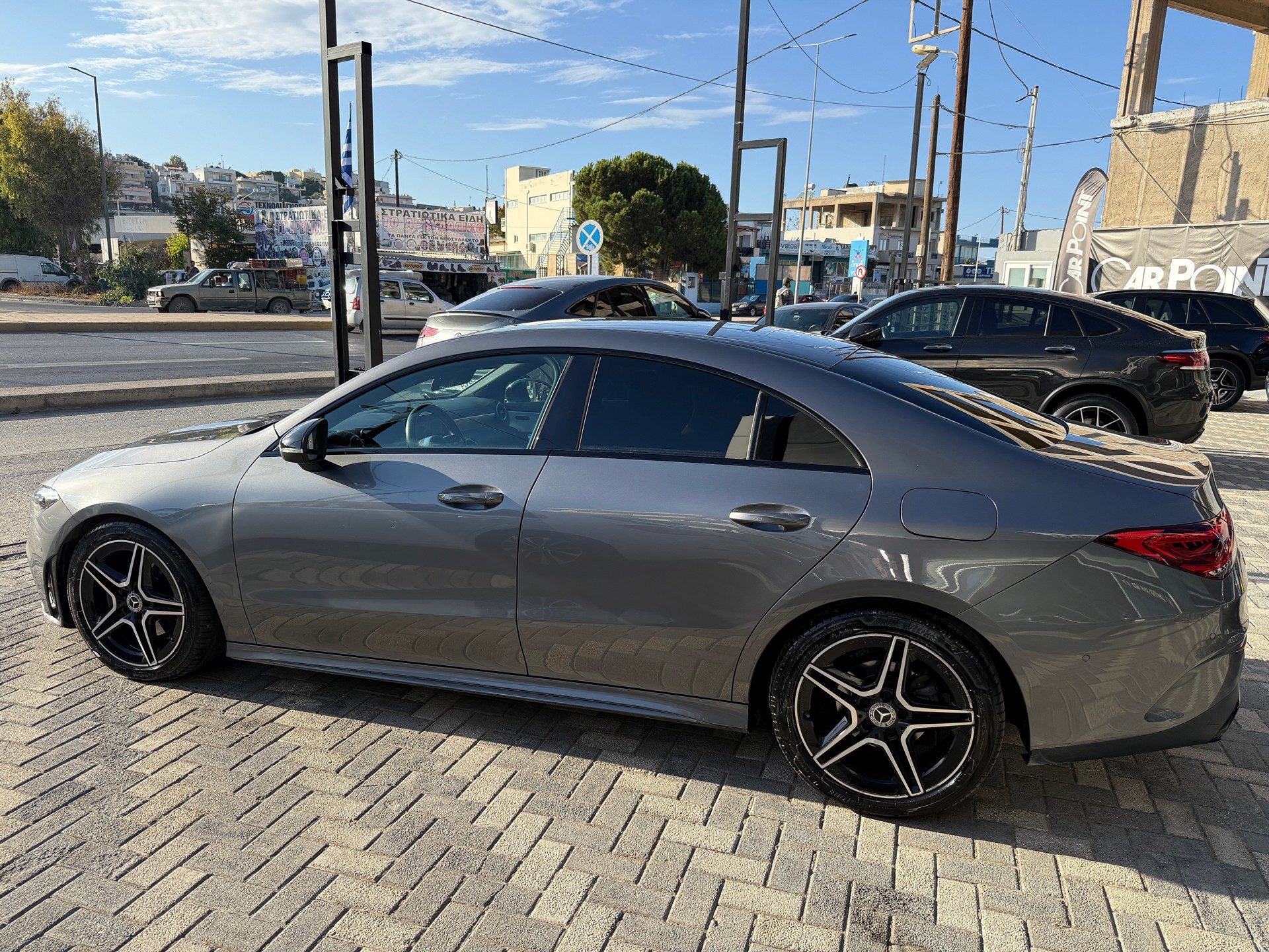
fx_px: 880
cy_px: 476
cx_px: 634
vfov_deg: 56.8
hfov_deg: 71.6
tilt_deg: -12.7
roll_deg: -1.9
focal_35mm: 24
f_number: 1.78
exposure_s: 1/2445
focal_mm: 6.76
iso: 100
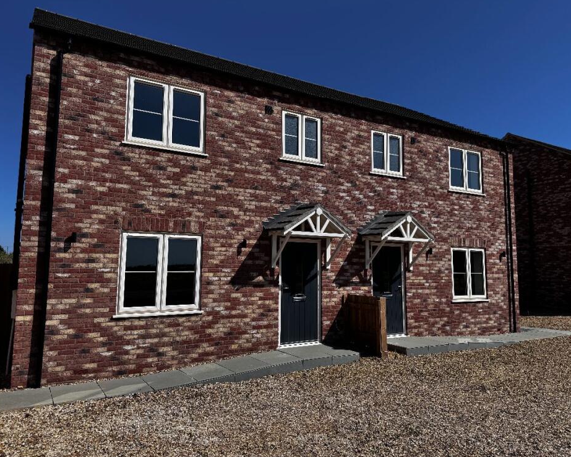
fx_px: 439
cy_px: 222
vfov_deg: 54.9
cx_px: 291
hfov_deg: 66.0
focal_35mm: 26
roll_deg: -0.4
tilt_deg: +6.1
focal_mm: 6.76
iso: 80
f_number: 1.78
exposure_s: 1/7092
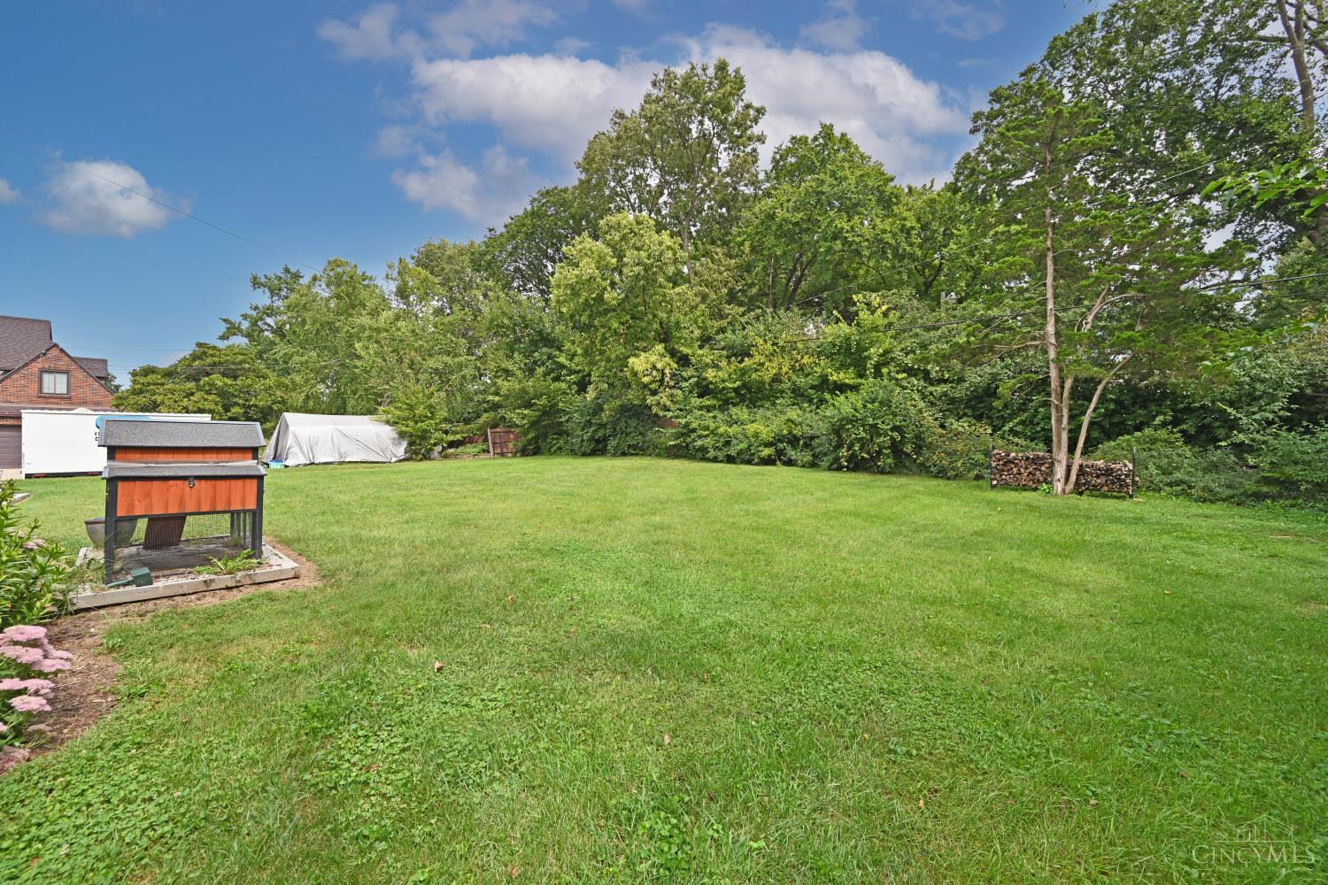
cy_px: 442
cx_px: 664
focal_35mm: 14
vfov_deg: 81.2
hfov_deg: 104.3
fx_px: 516
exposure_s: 1/320
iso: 100
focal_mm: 14
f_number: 6.3
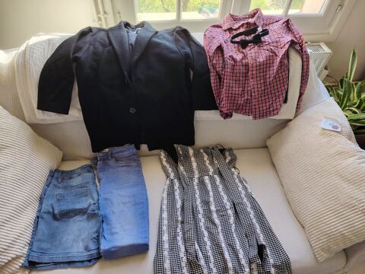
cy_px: 137
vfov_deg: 56.8
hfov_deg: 71.6
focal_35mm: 24
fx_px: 253
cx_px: 182
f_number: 1.75
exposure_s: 1/33.3
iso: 149
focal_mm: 5.25
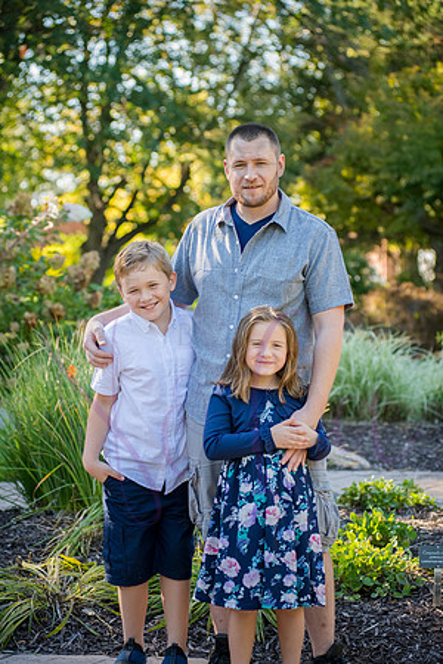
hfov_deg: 17.1
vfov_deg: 25.4
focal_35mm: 80
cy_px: 332
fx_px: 1477
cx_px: 222
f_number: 4
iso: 400
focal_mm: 80
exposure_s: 1/400
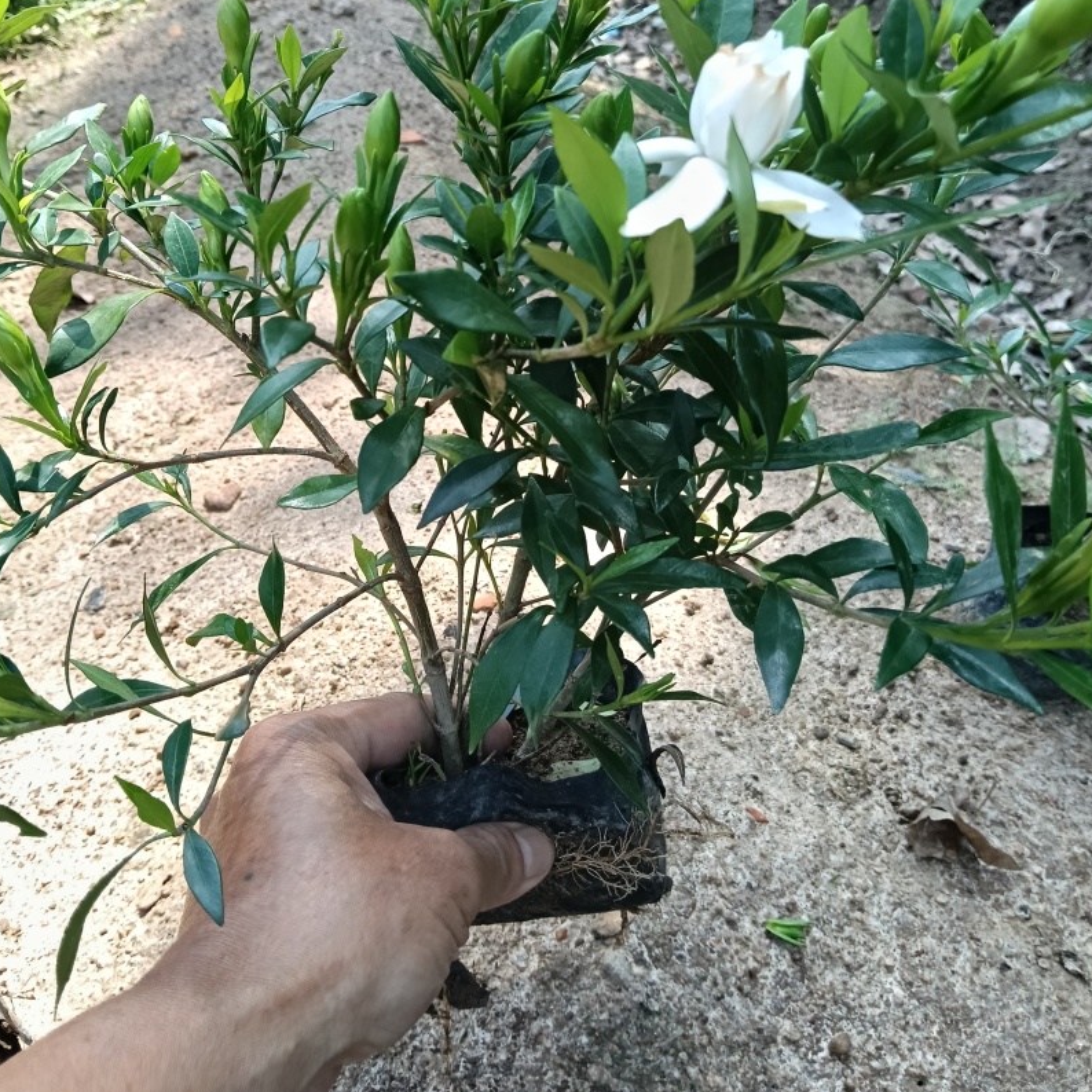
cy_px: 412
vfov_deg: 50.6
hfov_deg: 51.1
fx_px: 1142
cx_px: 546
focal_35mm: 32
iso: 50
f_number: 1.8
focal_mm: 3.98
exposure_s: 1/182
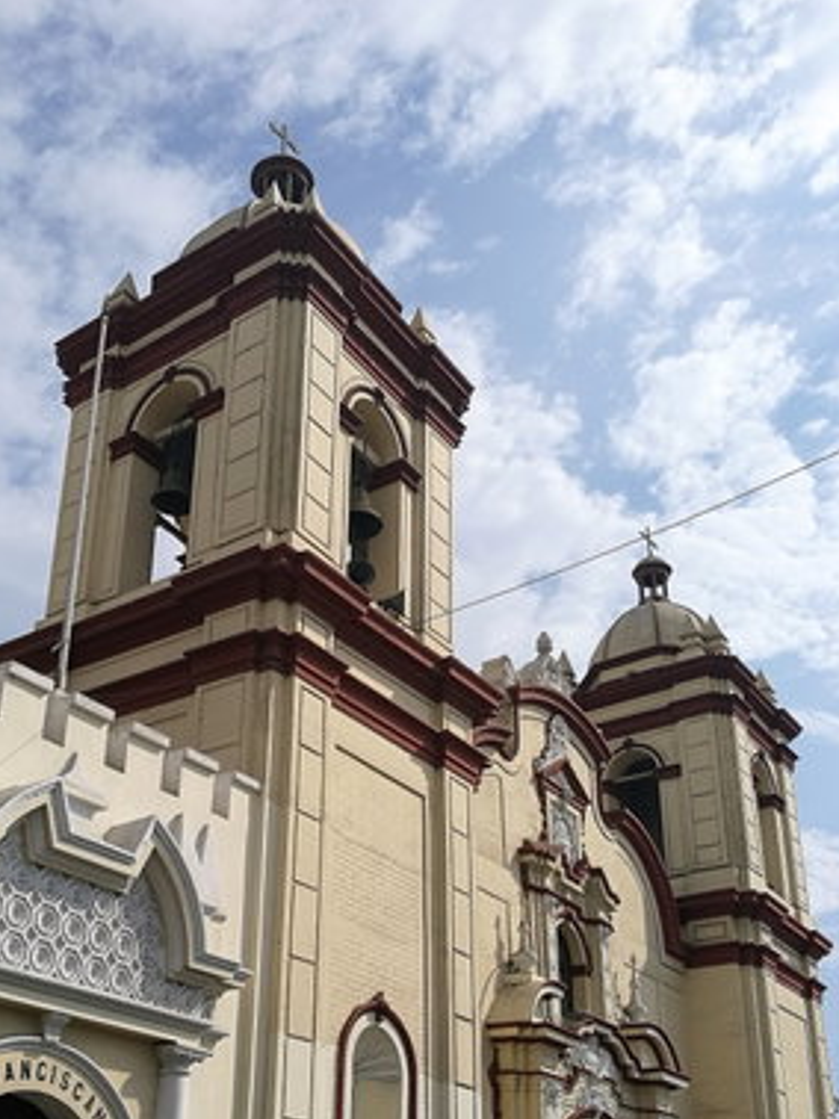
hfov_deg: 37.4
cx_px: 301
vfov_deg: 48.3
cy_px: 734
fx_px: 1229
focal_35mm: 38
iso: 50
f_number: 2.2
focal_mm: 4.5
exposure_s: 1/2703
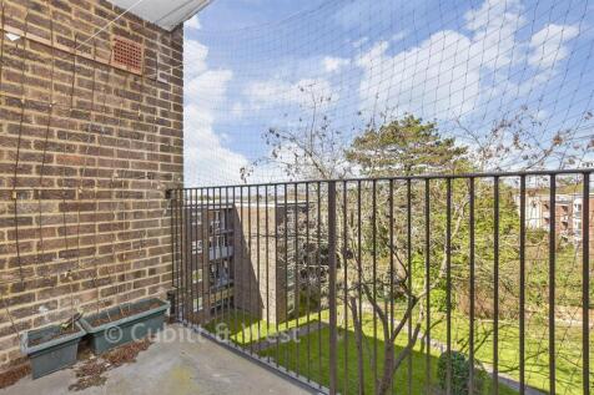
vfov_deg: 77.3
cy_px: 198
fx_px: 247
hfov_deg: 100.4
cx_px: 297
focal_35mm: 15
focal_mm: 10
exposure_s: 1/250
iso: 200
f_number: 8
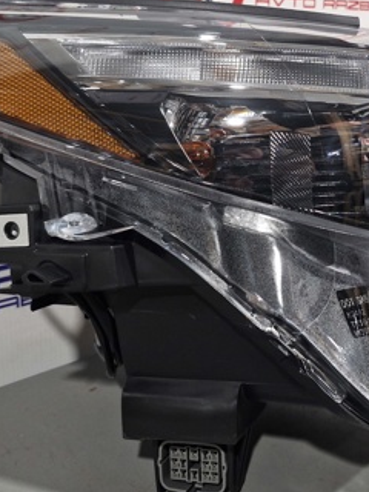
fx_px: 654
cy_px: 197
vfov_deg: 41.1
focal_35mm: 46
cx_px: 263
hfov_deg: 31.1
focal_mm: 5.54
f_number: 1.8
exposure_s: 1/100
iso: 250
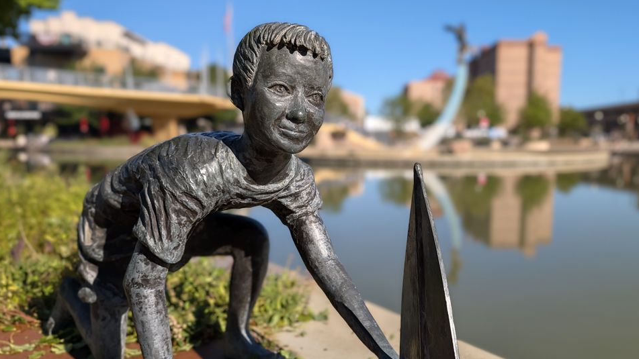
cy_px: 243
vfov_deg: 35.2
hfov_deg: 59.2
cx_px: 368
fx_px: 559
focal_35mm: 33
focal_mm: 6.9
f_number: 1.68
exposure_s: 1/1972
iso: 24
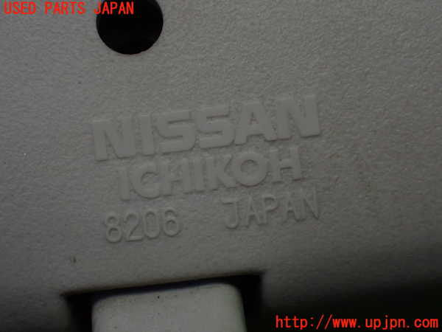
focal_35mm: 100
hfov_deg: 19.6
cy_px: 166
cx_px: 221
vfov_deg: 14.8
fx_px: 1277
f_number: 4.9
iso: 800
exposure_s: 1/160
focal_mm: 18
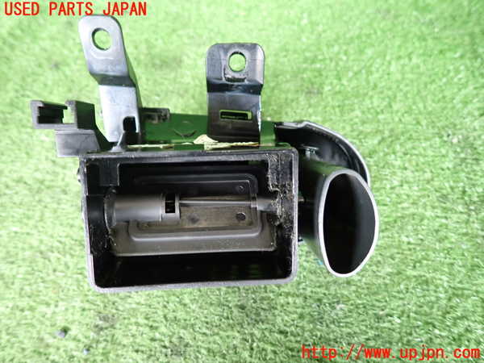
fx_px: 350
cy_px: 182
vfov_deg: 54.9
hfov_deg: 69.4
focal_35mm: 25
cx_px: 242
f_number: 2
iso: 500
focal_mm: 4.5
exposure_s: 1/40
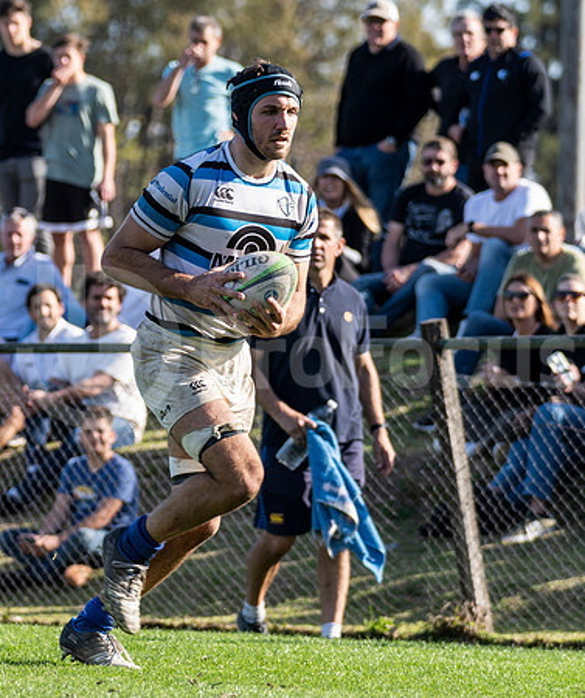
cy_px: 338
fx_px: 6904
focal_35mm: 328
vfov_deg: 5.8
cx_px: 23
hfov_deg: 4.8
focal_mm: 115
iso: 100
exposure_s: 1/800
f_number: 2.8
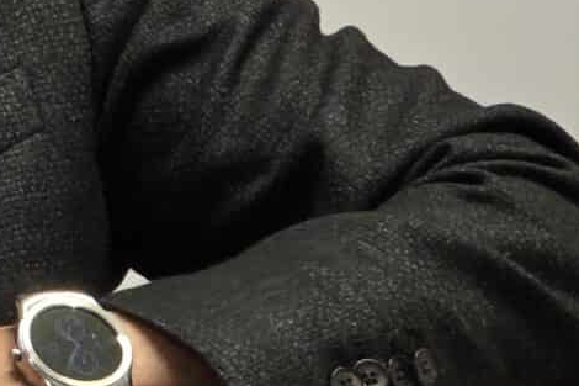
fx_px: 8376
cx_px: -469
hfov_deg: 3.9
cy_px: -332
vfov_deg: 2.6
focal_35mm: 521
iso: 500
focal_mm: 18.6
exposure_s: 1/100
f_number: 3.4
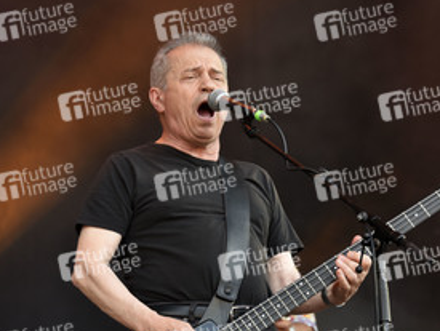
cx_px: 217
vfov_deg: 6.3
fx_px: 3004
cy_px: 222
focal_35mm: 236
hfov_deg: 8.4
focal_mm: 150
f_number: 6.3
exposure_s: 1/250
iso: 640
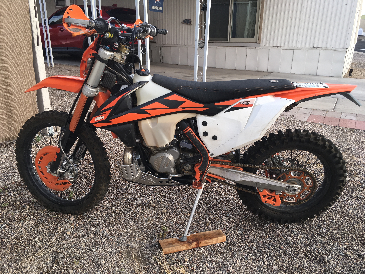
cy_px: 137
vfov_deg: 48.2
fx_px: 306
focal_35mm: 29
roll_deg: -0.2
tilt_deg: -19.1
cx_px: 182
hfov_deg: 61.7
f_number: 2.2
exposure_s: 1/185
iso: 25
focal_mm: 4.15
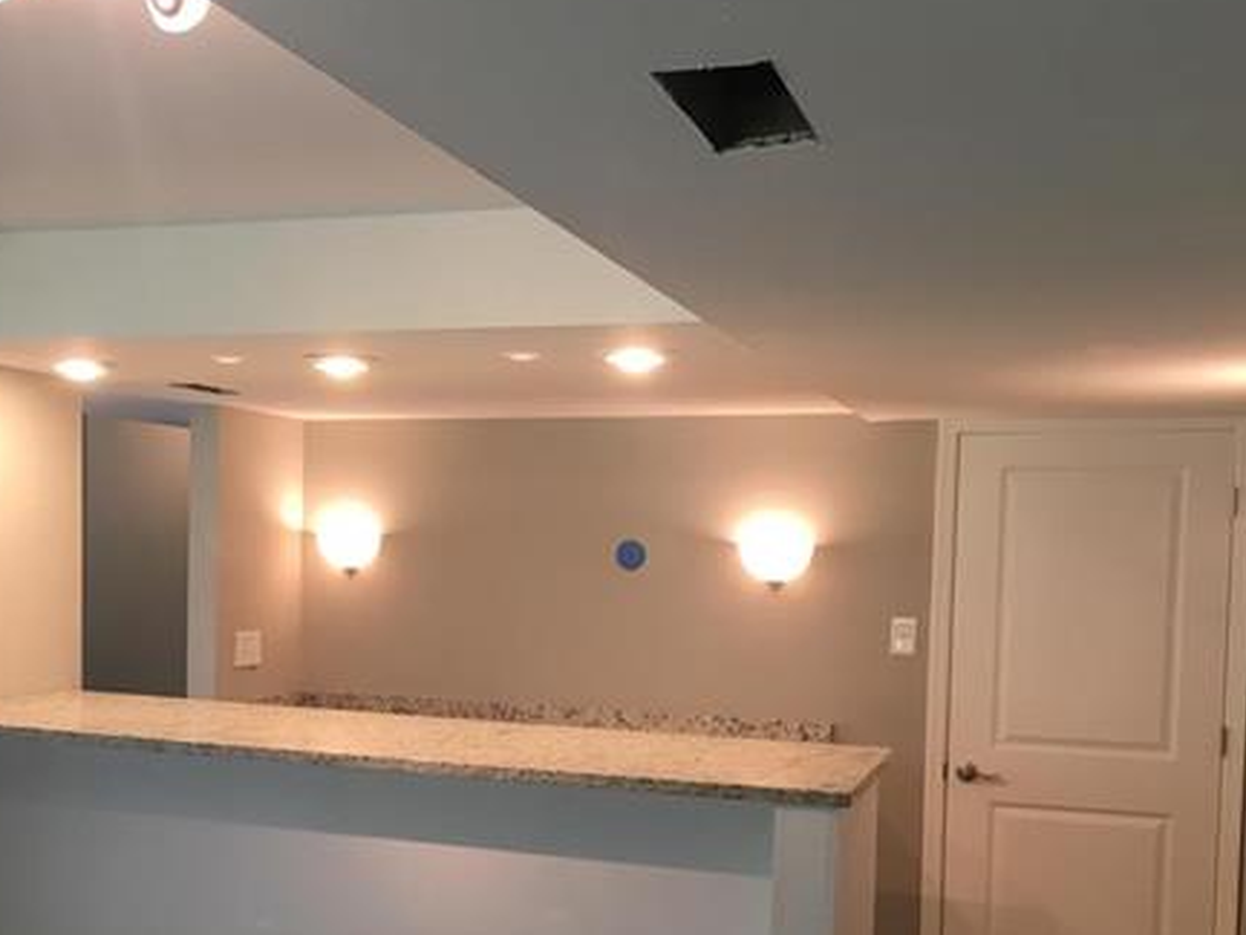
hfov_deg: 43.5
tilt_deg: -4.3
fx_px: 1548
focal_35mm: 43
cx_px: 464
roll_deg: -0.5
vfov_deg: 33.2
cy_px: 649
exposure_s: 1/30
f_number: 2.2
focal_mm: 4.15
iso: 50
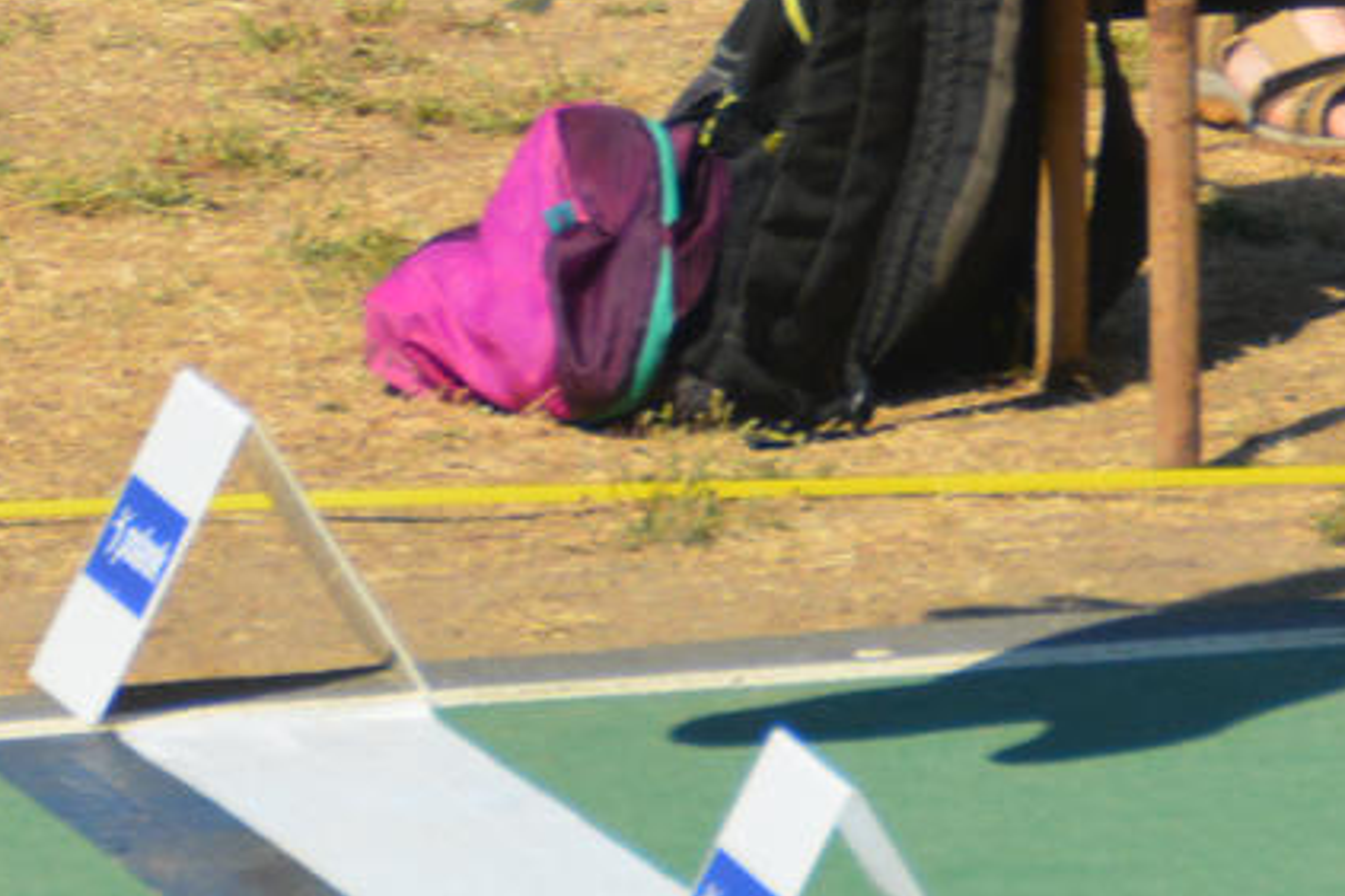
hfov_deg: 2.7
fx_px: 28547
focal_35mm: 764
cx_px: 10
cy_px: -419
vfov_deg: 1.8
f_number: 7.1
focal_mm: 105
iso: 400
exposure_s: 1/1600
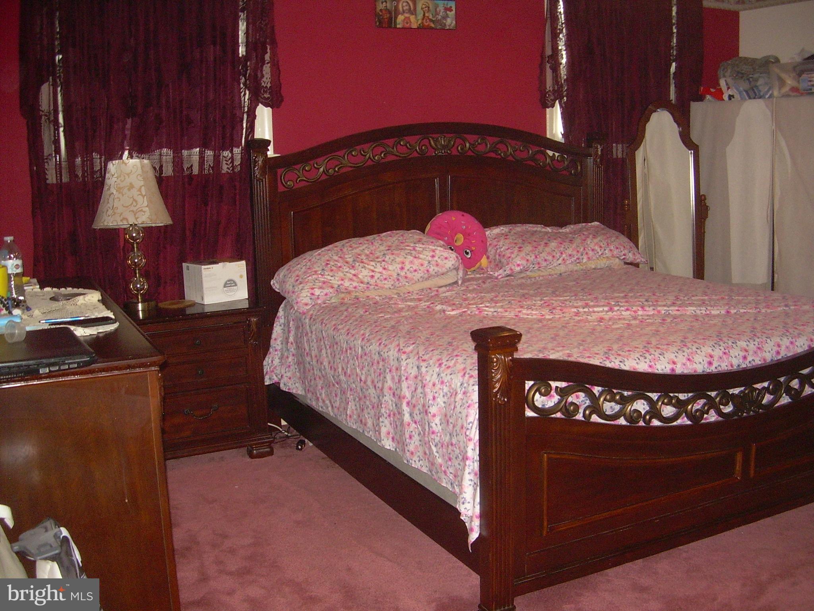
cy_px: 306
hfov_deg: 49.0
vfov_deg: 37.7
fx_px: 894
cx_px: 407
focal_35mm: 38
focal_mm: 6.3
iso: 200
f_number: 2.8
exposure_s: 1/60
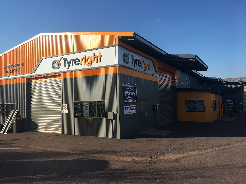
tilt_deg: +4.0
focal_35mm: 29
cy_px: 92
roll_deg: +1.1
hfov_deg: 61.7
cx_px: 123
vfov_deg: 48.2
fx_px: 206
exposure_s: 1/1282
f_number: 2.2
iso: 25
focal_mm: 4.15
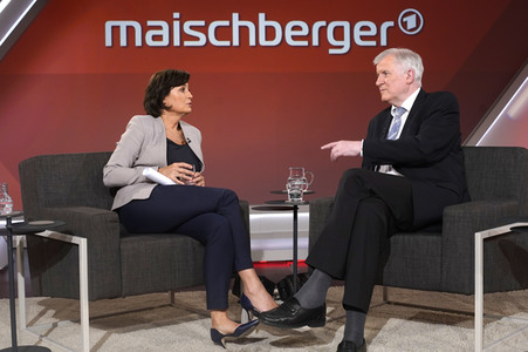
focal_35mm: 50
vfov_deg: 27.0
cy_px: 176
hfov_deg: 39.6
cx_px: 264
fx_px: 733
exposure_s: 1/125
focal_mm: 50
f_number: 5.6
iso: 1600
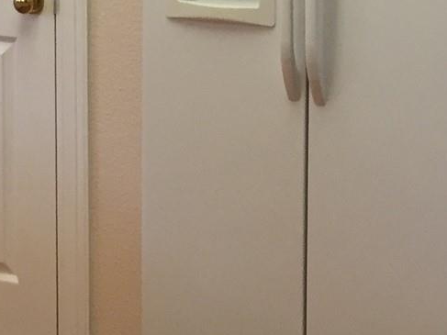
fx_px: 1575
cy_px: -104
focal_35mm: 122
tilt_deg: -3.8
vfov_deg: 11.8
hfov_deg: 16.2
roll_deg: -1.1
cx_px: 224
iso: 40
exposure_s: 1/30
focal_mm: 4.15
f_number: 2.2
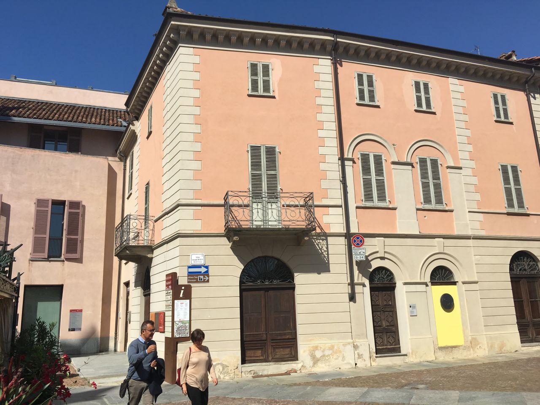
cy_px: 202
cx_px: 270
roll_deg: +2.2
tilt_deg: +12.9
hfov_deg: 61.7
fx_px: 452
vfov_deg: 48.2
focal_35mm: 29
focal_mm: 4.15
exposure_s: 1/2481
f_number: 2.2
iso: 25
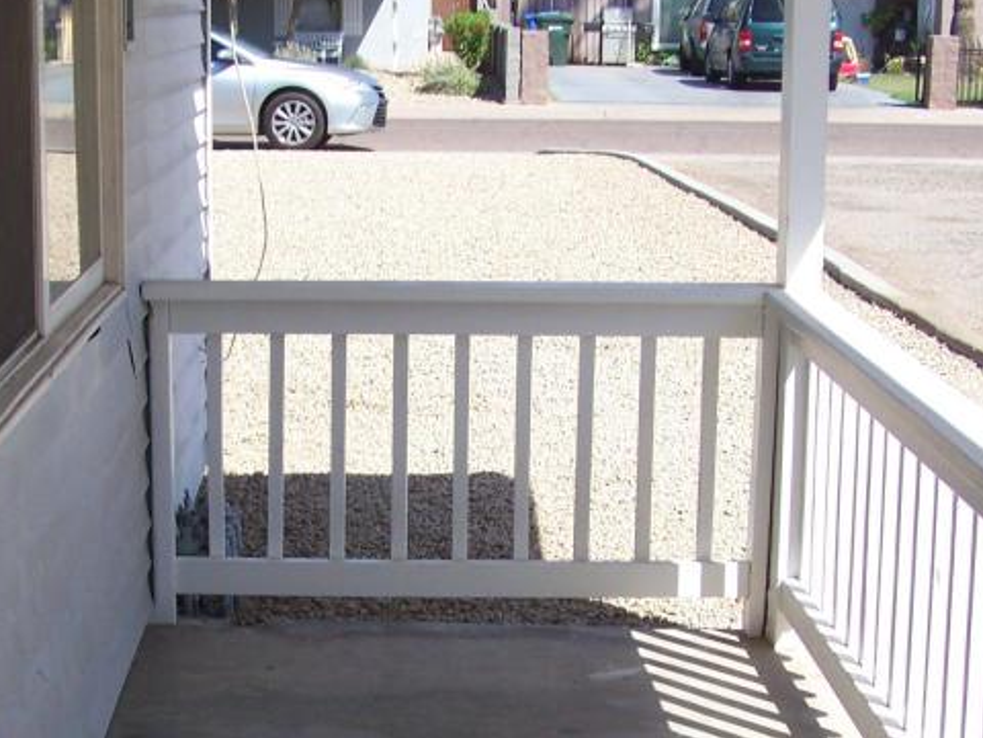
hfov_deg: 24.1
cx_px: 377
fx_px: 2300
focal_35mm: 81
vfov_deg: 18.0
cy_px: 609
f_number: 4
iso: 64
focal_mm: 6.3
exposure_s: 1/400
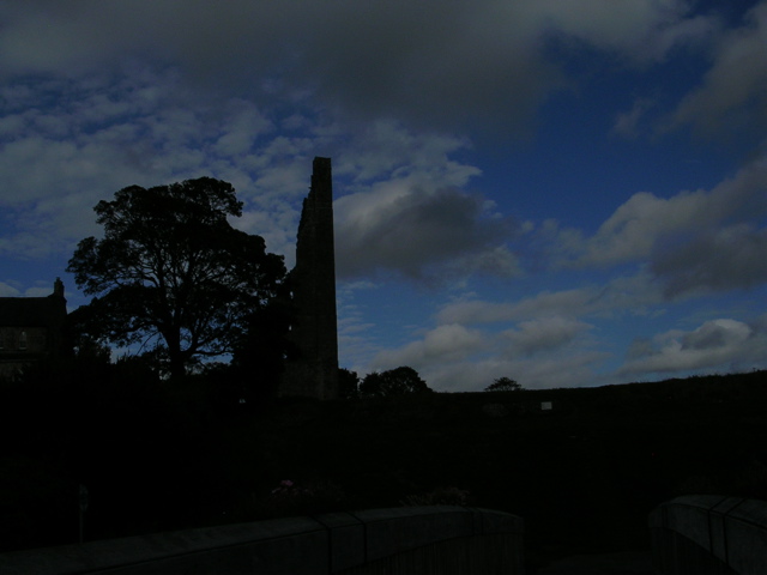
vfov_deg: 37.7
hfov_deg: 49.0
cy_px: 288
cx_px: 384
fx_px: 842
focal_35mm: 38
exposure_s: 1/1510
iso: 50
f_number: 5.6
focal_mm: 5.8
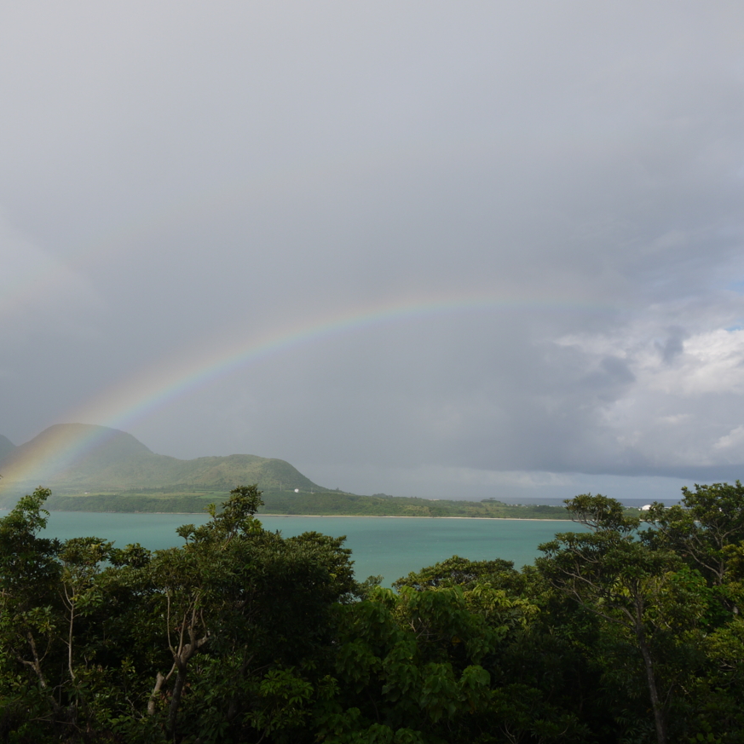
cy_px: 366
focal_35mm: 34
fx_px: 827
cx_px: 391
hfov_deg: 48.4
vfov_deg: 48.4
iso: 100
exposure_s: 1/250
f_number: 5.6
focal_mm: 14
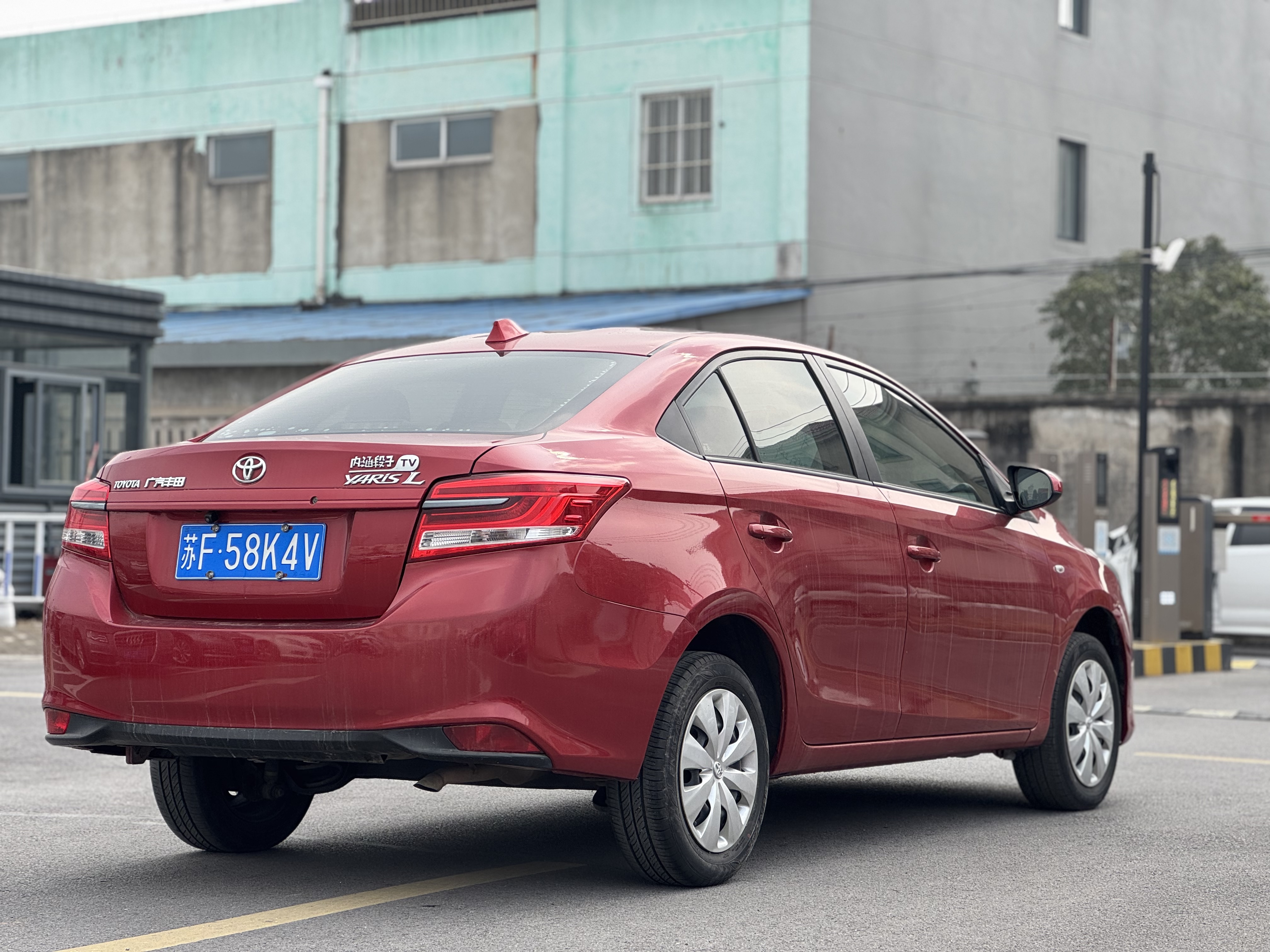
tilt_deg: +1.6
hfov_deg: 25.3
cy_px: 476
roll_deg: -0.6
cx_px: 635
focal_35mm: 77
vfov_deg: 19.1
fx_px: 2825
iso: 25
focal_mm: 9
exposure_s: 1/483
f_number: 2.8
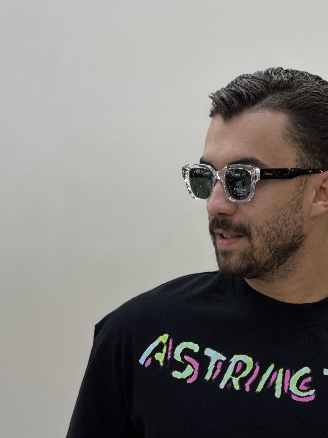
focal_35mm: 168
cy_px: 411
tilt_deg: -0.2
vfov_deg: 11.7
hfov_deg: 8.8
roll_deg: -0.9
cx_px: 269
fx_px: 2122
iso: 125
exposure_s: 1/33
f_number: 2.8
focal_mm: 9
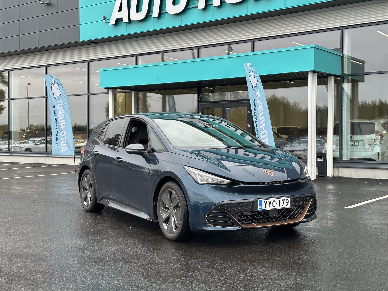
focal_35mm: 48
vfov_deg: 30.3
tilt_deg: +1.1
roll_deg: +0.8
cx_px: 194
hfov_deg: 39.7
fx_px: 538
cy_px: 146
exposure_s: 1/303
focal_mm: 6.86
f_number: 1.78
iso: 64
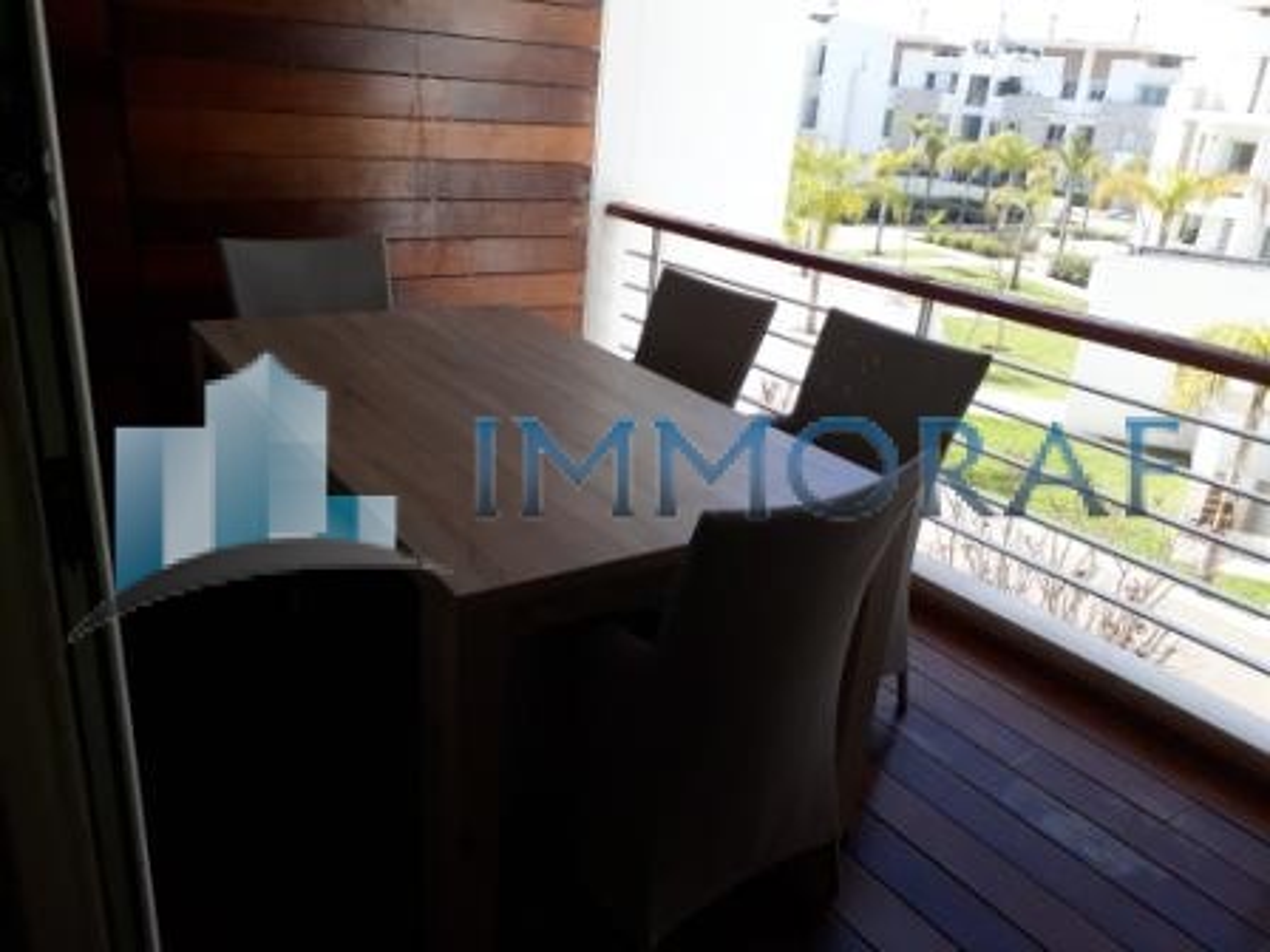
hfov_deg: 65.3
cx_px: 635
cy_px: 476
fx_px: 991
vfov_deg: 51.4
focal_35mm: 27
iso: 40
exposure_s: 1/439
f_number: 1.9
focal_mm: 3.6
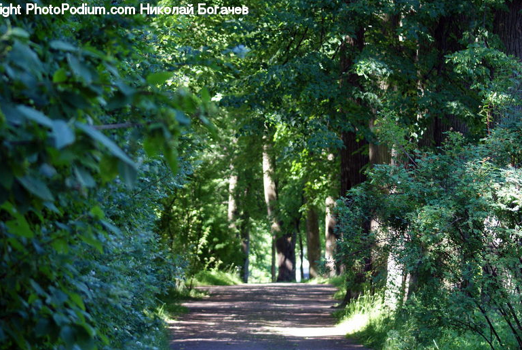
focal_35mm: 132
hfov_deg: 15.6
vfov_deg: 10.5
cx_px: 269
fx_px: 1911
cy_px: 198
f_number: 4.5
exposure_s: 1/125
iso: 400
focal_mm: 75
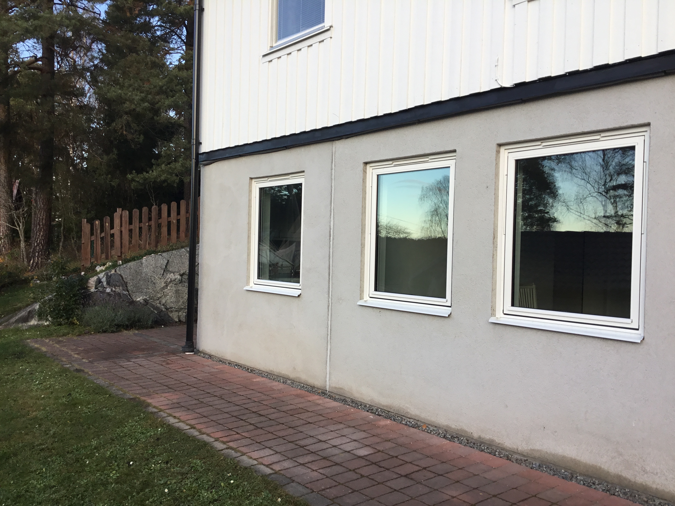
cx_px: 338
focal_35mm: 31
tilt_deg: +0.0
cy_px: 253
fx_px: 604
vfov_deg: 45.4
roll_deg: -1.3
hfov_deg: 58.4
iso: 25
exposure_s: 1/154
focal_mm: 3.3
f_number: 2.4
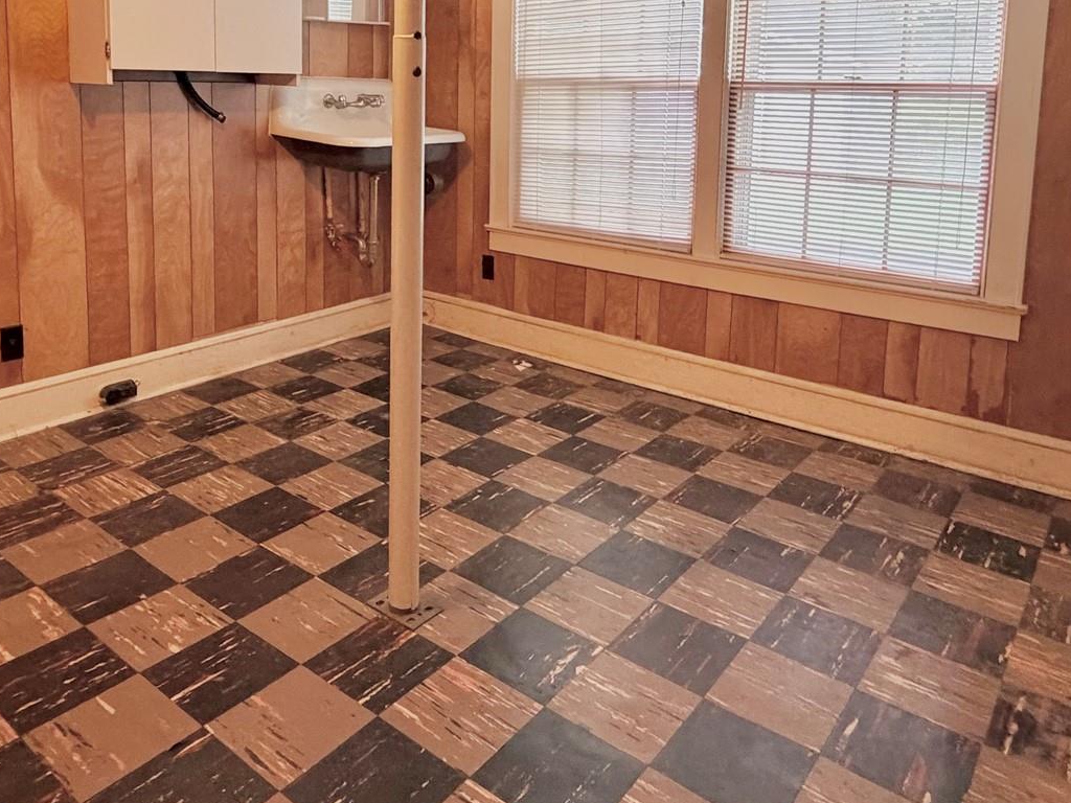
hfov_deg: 63.4
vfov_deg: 47.5
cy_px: 183
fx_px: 866
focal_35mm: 28
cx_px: 503
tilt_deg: -6.8
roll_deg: -1.1
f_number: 2.2
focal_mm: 2.22
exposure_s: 1/60
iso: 640
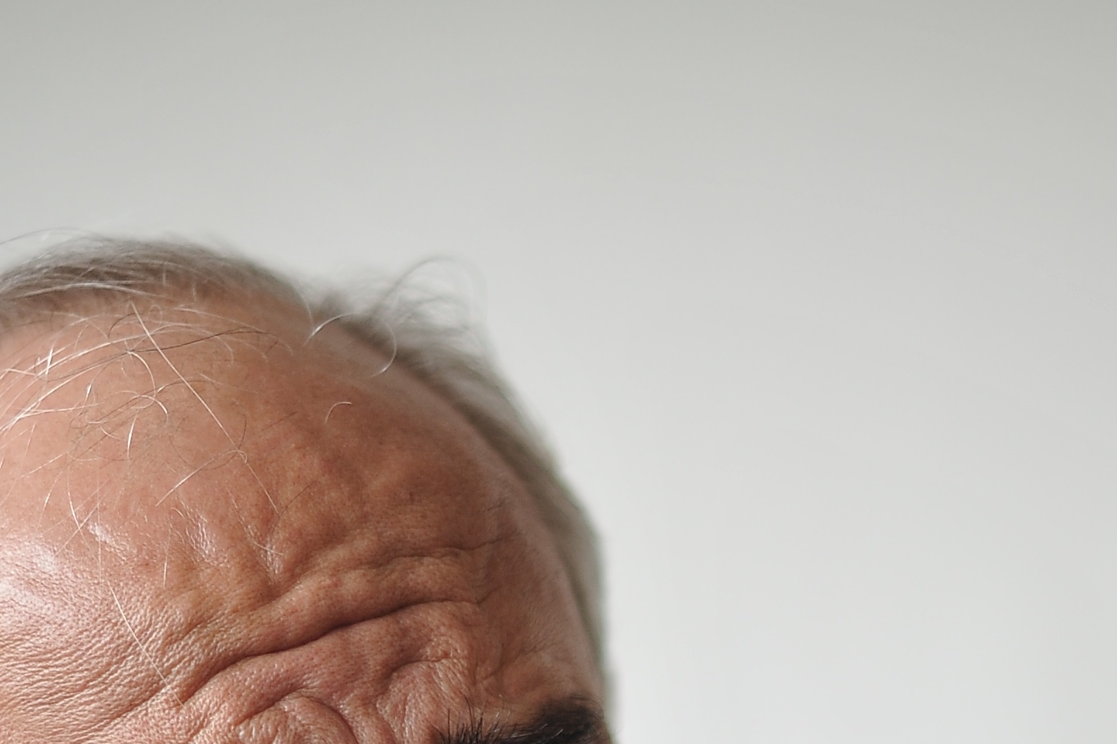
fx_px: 4155
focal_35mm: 134
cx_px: 808
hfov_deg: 15.3
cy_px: 982
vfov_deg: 10.0
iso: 500
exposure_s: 1/400
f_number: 1.4
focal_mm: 50
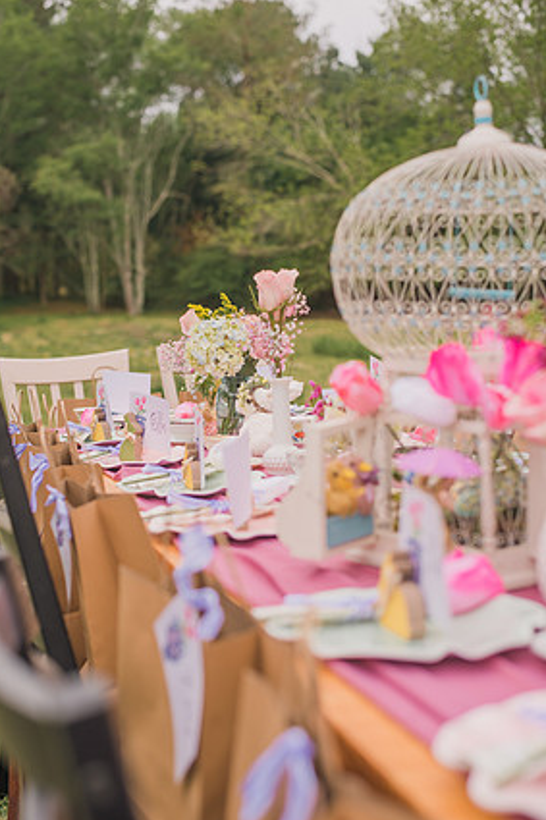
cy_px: 428
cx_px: 264
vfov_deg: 37.5
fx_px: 1207
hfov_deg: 25.5
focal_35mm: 53
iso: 100
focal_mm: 50
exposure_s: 1/800
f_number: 2.8
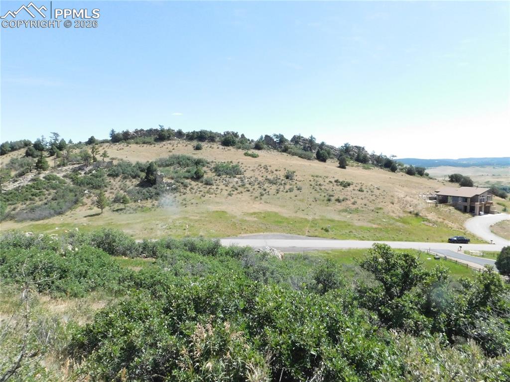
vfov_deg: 58.8
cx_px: 255
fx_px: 339
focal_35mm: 23
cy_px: 191
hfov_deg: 74.0
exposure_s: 1/1500
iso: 800
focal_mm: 4
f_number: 6
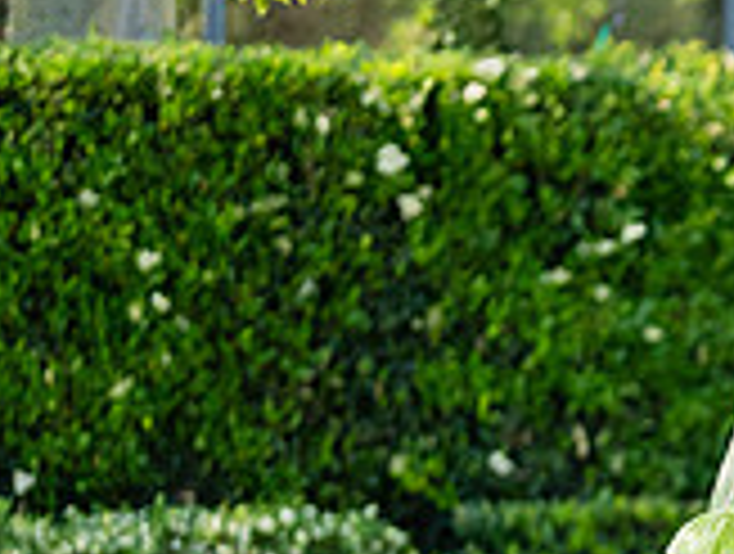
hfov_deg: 6.7
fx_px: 6184
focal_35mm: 291
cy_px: 699
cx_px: 1265
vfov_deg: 5.1
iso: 100
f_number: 1.4
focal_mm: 85
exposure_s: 1/1600
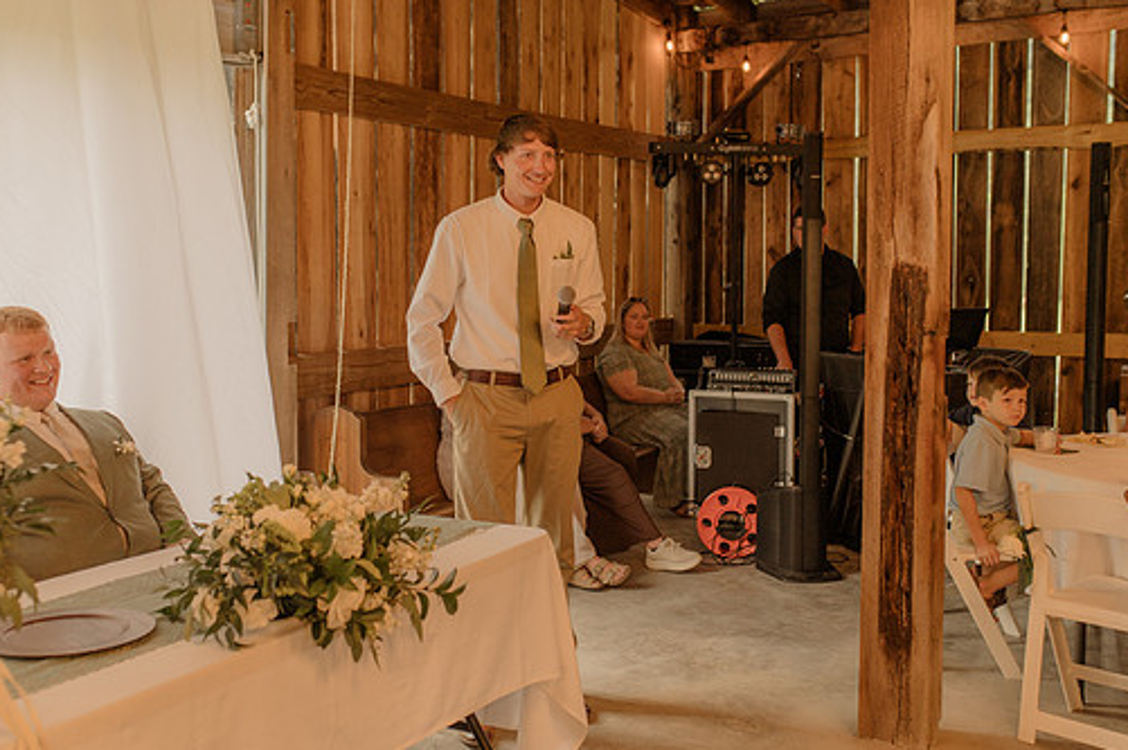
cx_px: 500
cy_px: 342
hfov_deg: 46.4
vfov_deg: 31.8
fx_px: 1315
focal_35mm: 42
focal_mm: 35
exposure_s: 1/200
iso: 640
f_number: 2.5
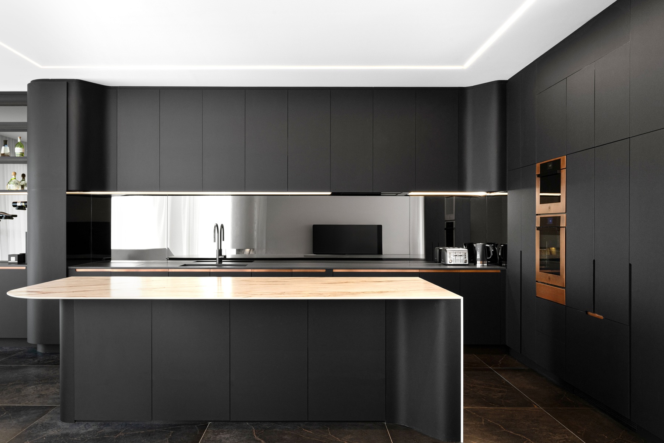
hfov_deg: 61.1
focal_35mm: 30
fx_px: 563
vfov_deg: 43.0
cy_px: 222
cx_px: 332
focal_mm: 30.5
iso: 400
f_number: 13
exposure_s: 1/5
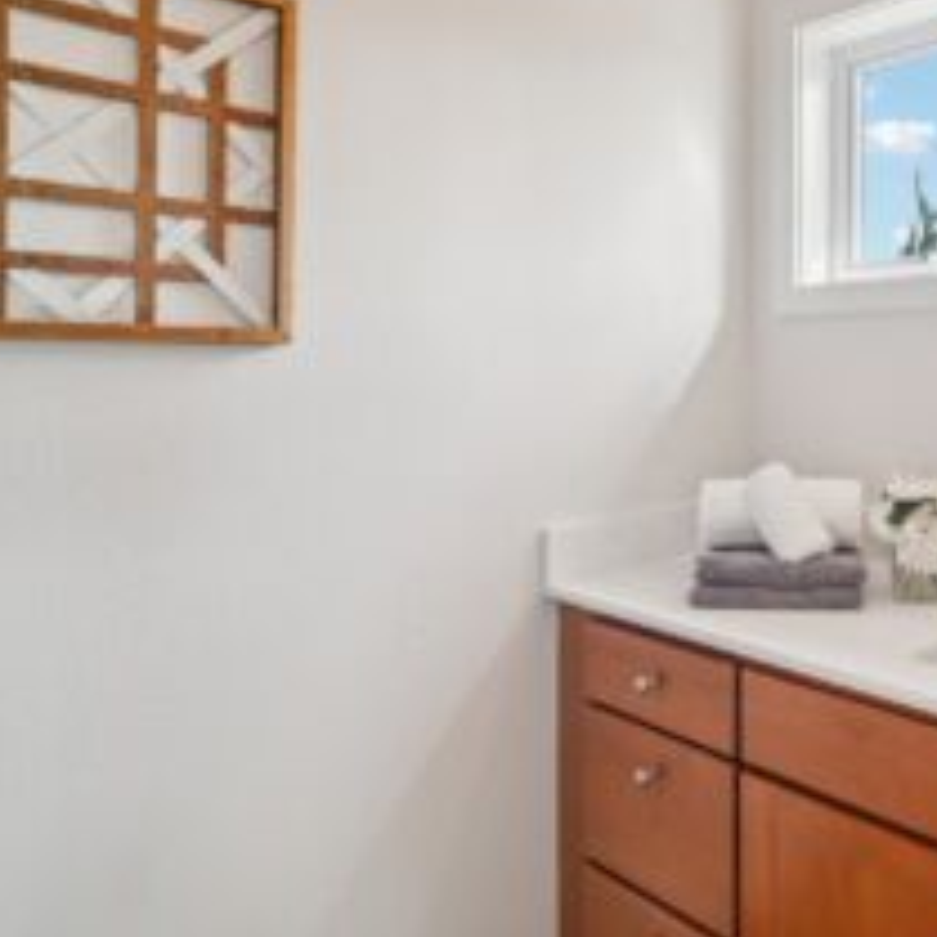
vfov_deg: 60.6
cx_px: 749
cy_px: 392
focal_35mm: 26
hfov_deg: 56.5
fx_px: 796
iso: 1600
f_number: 8
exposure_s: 1/100
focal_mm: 16
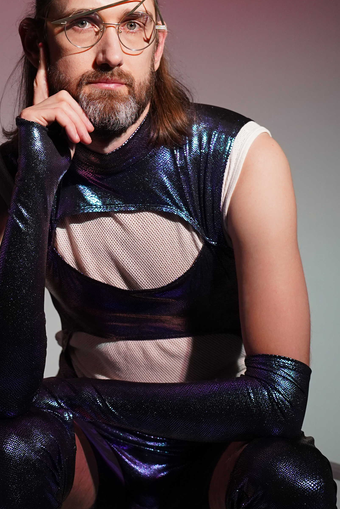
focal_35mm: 105
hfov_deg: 13.0
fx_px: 1488
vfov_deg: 19.4
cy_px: 157
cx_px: 122
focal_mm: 43
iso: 1600
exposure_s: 1/250
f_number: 3.2
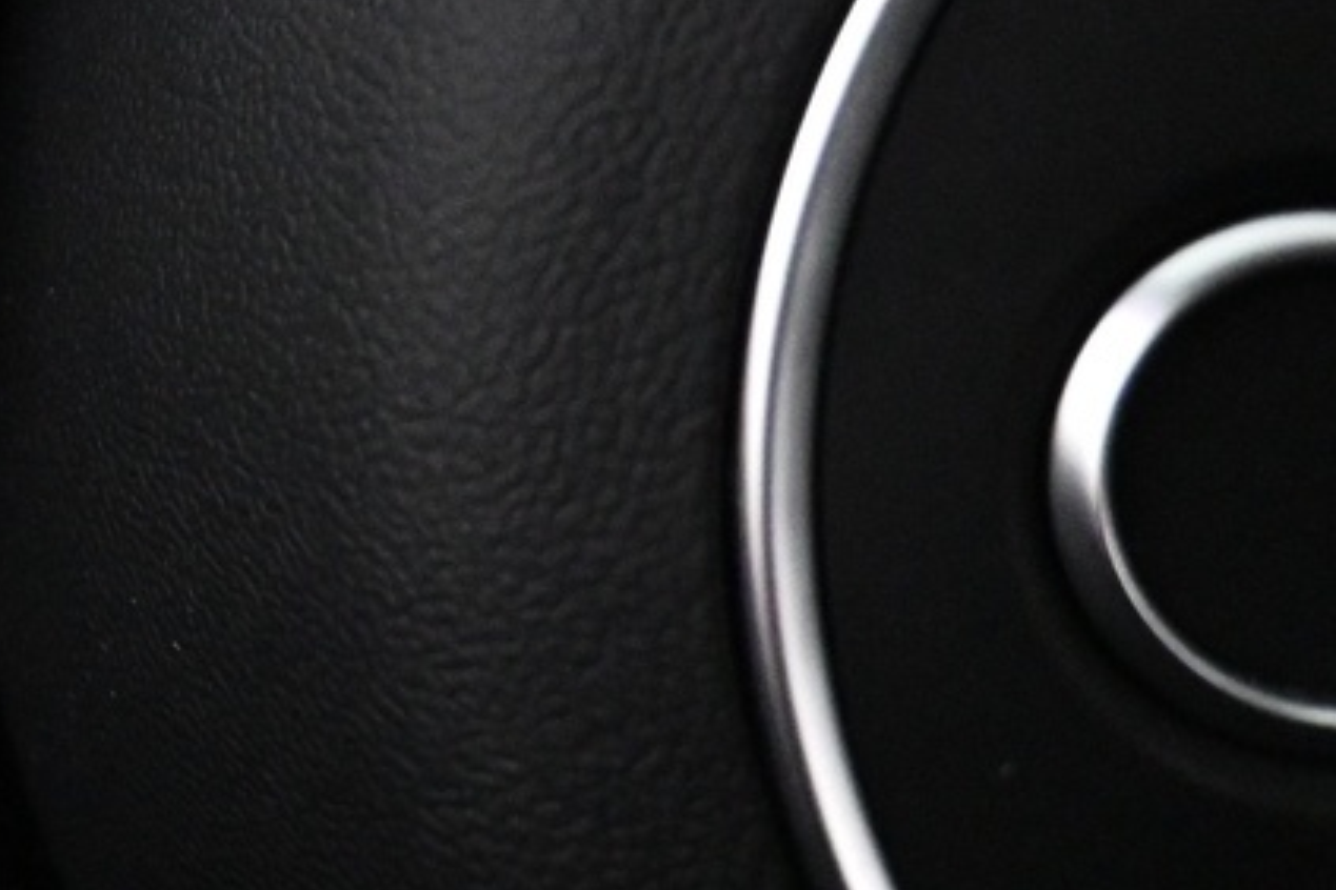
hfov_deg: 19.5
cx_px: -625
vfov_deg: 14.6
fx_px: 3414
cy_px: 22
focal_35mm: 92
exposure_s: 1/80
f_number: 3.5
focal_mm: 16
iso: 4000
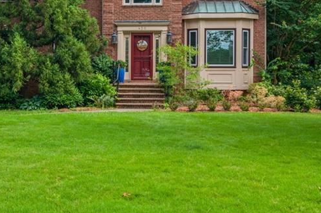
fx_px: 445
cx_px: 113
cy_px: 64
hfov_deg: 39.3
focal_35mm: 50
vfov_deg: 26.7
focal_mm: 16
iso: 200
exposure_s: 1/250
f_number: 8
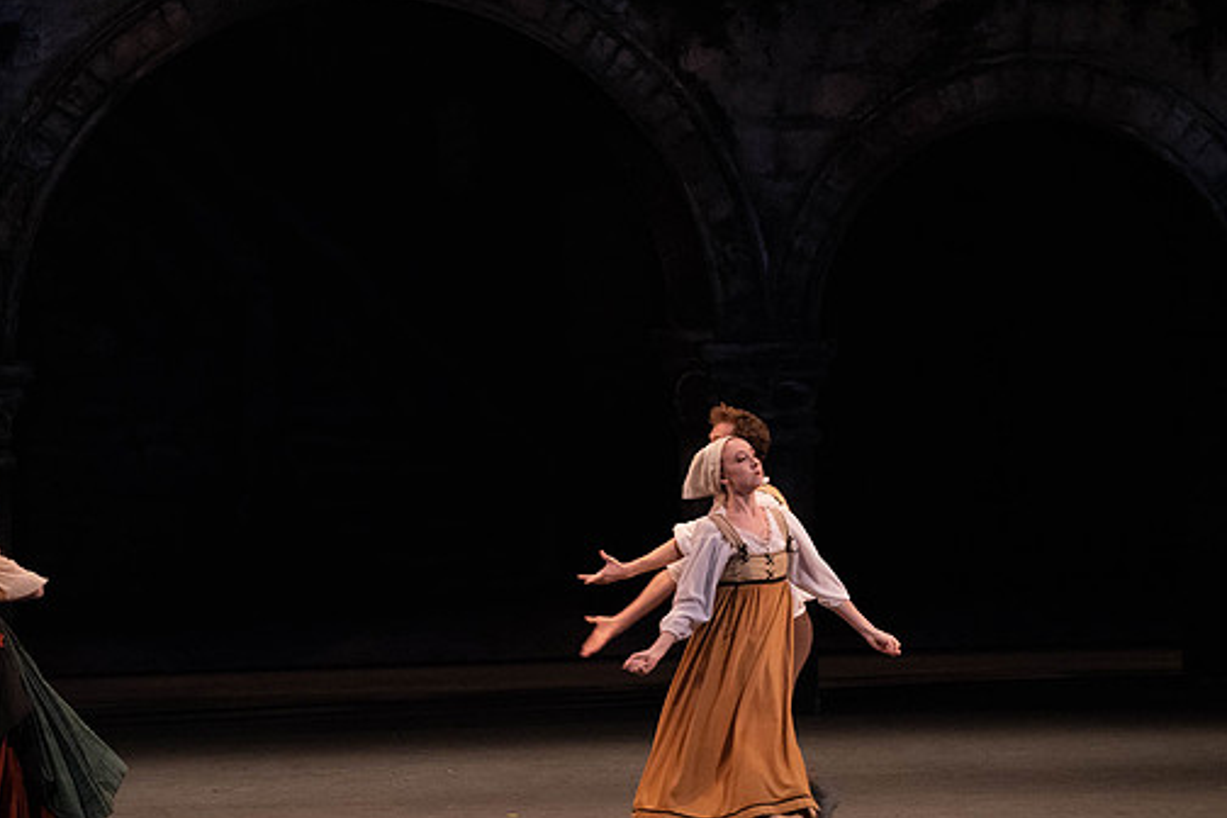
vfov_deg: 4.7
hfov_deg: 7.1
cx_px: 531
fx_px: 9917
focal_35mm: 291
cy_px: 439
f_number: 5.6
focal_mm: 253
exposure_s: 1/250
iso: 8000
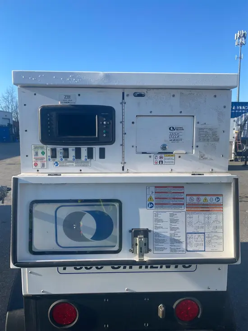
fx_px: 248
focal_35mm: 26
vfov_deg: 67.3
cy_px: 166
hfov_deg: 53.1
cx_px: 124
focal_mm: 4.25
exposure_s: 1/1808
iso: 32
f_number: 1.8
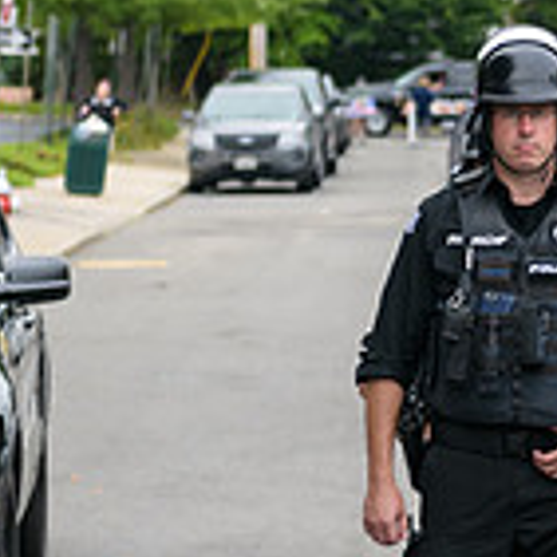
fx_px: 4460
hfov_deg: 7.1
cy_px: 314
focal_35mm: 245
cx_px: 711
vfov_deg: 7.1
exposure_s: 1/320
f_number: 3.2
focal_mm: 70
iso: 200
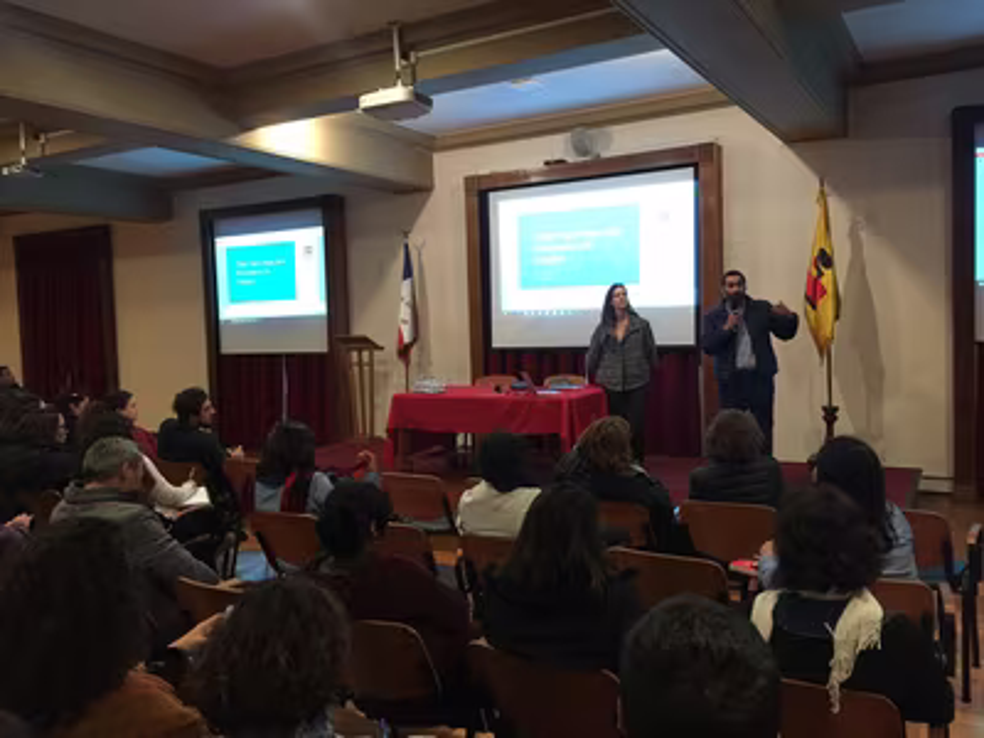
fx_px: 824
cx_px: 492
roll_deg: +1.2
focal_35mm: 29
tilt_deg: -2.7
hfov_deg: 61.7
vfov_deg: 48.2
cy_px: 369
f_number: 2.2
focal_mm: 4.15
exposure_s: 1/17
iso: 160
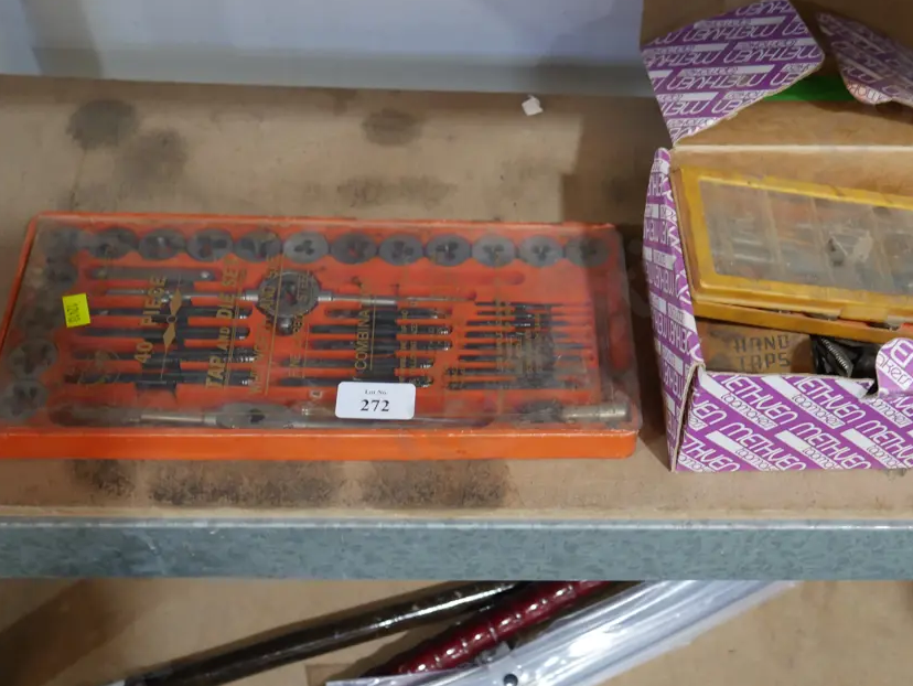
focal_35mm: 47
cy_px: 350
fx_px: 1240
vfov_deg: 30.9
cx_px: 561
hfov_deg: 40.2
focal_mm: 19
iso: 800
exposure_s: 1/60
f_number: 4.1
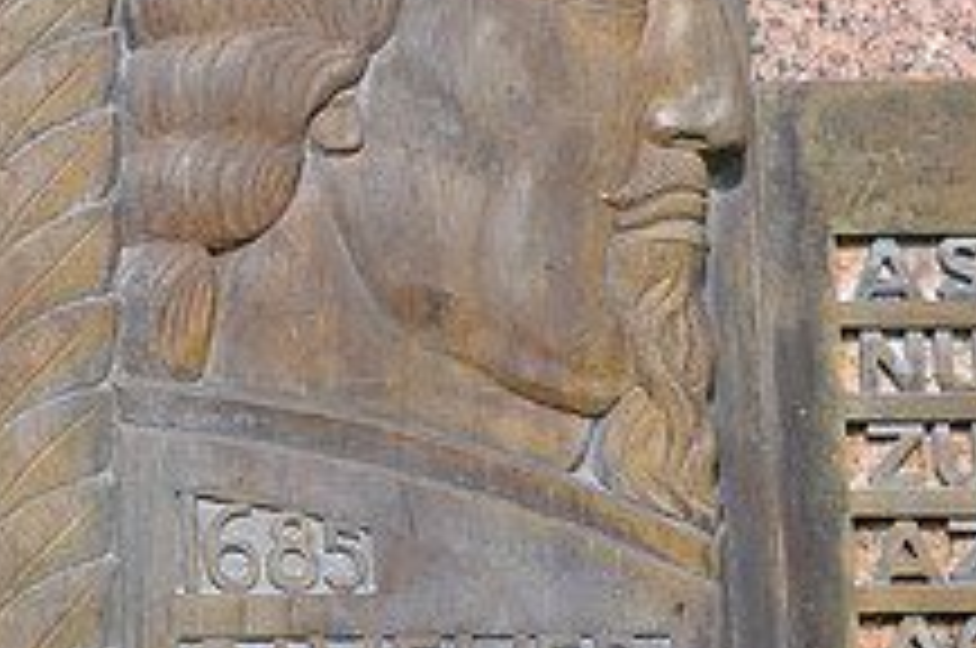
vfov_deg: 13.1
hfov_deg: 19.0
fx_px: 2815
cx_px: -36
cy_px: 290
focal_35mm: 104
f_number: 11
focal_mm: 26
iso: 200
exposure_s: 1/125
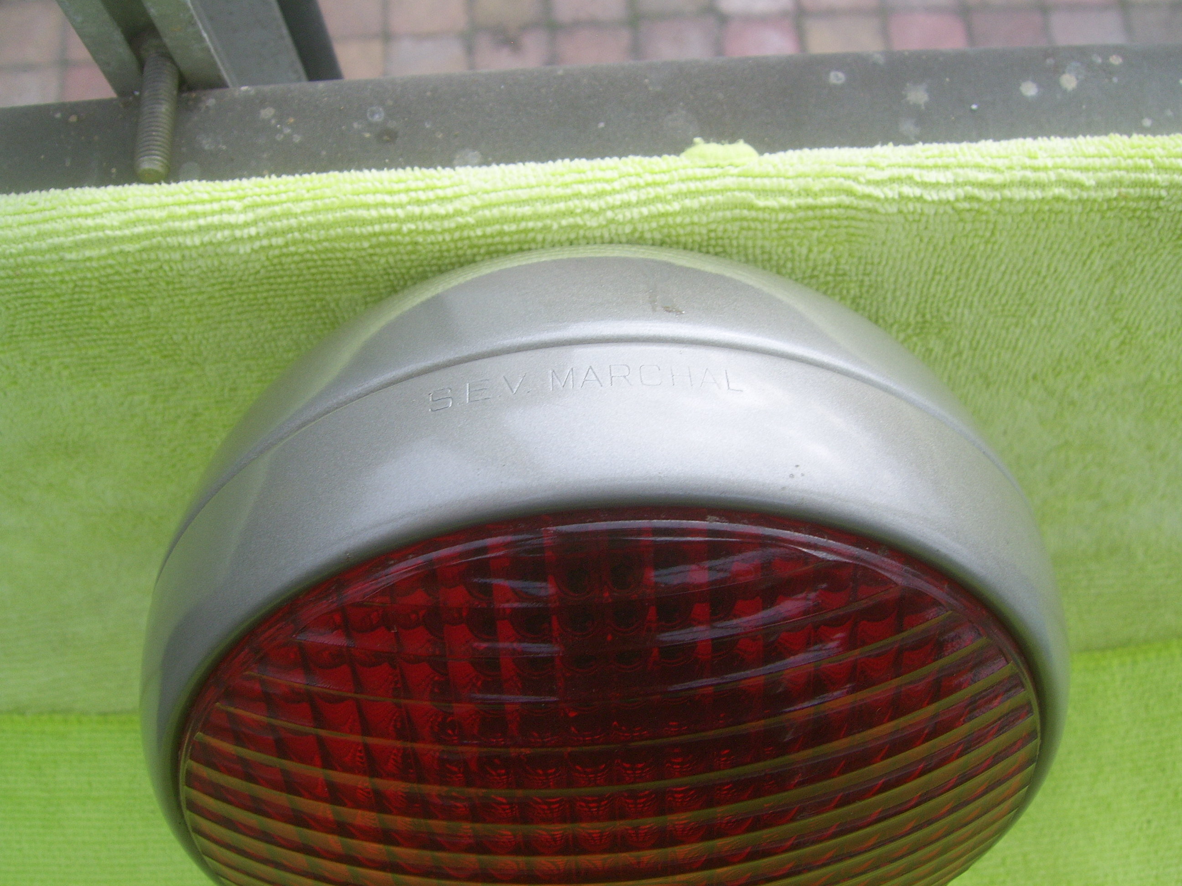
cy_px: 443
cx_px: 591
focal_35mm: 38
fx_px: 1298
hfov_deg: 49.0
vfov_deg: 37.7
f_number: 4.5
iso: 50
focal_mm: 7.8
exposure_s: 1/100
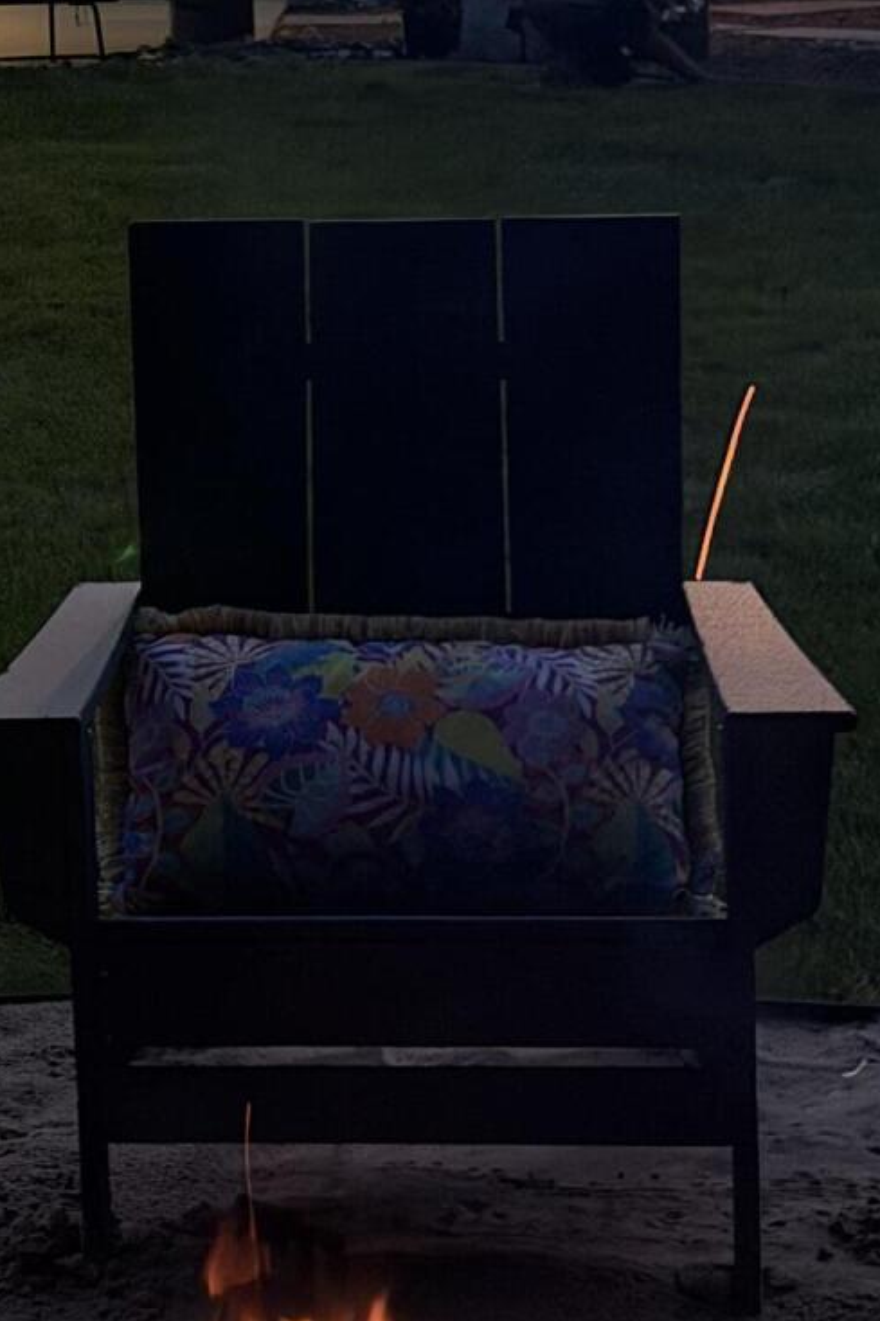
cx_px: -155
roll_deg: +0.3
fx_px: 4989
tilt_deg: -4.4
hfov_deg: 9.9
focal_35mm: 136
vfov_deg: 14.9
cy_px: 41
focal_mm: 6.76
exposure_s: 1/15
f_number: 1.78
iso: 1000
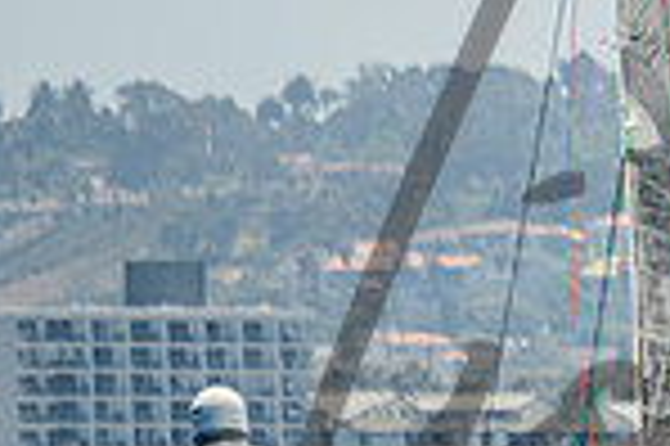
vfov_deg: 0.8
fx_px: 31883
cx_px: 1548
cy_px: 609
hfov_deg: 1.2
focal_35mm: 1715
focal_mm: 340
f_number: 5.6
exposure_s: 1/800
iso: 320
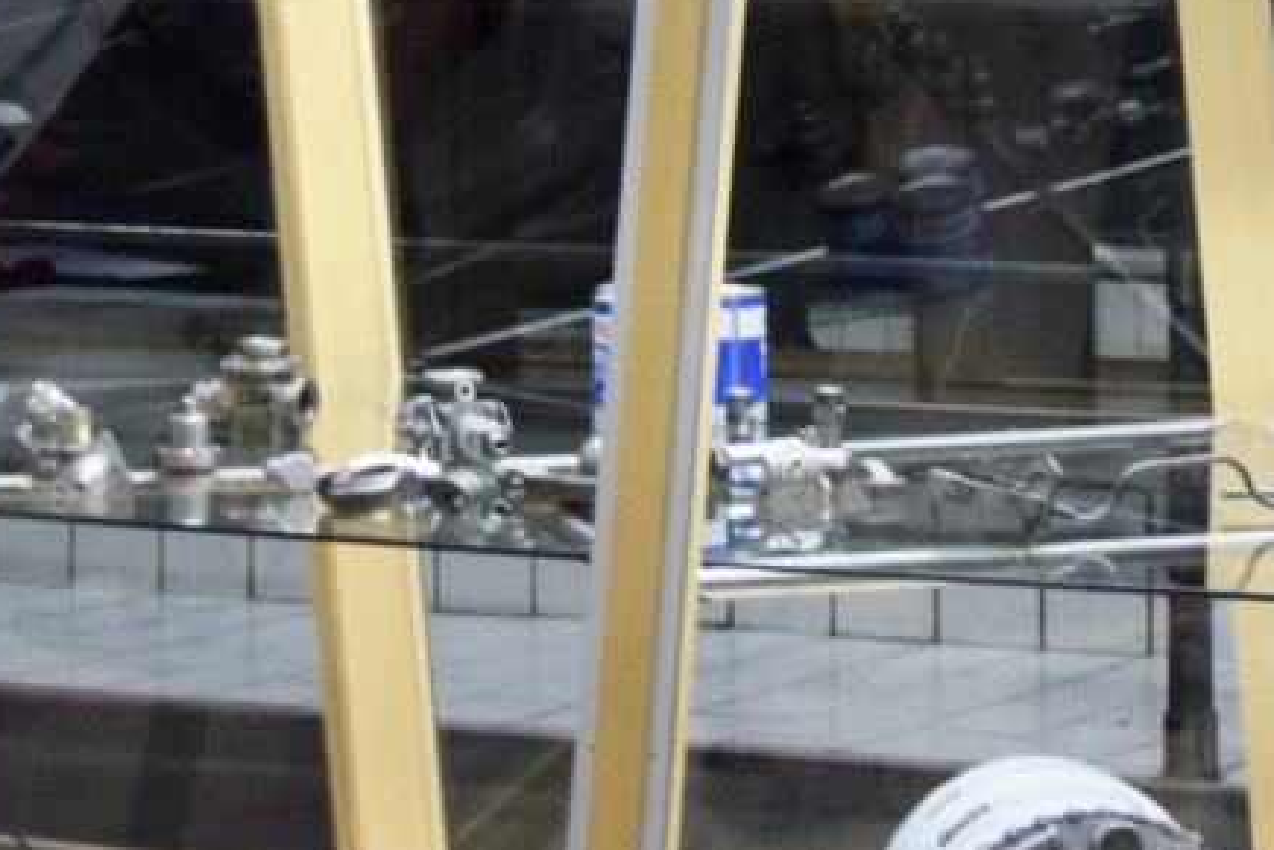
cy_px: -1364
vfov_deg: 7.8
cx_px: 1368
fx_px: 5626
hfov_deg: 12.7
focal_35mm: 159
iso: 1000
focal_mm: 18
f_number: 3.5
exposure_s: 1/60
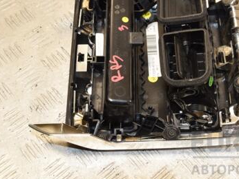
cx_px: 178
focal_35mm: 65
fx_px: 449
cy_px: 50
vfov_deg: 22.4
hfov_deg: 29.4
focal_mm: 26
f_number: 7.1
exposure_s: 1/200
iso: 800
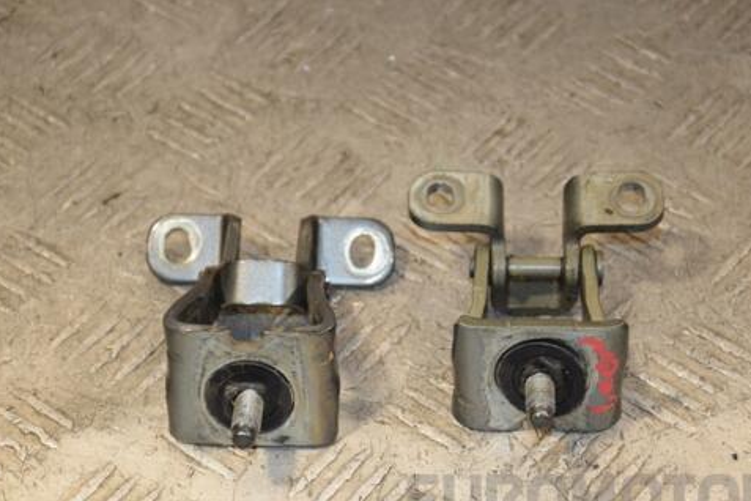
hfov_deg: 15.5
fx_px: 2753
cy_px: 288
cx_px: 378
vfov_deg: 10.4
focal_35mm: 132
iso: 800
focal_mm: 70
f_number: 6.3
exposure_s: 1/200
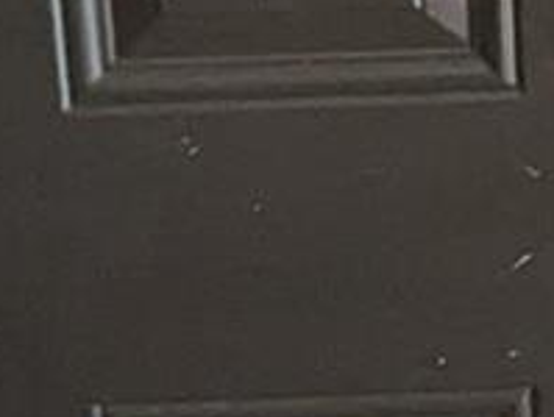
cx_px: 774
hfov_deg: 14.5
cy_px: -545
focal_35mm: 128
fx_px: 2052
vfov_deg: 10.3
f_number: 2.2
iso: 708
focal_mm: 2.35
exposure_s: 1/25.3
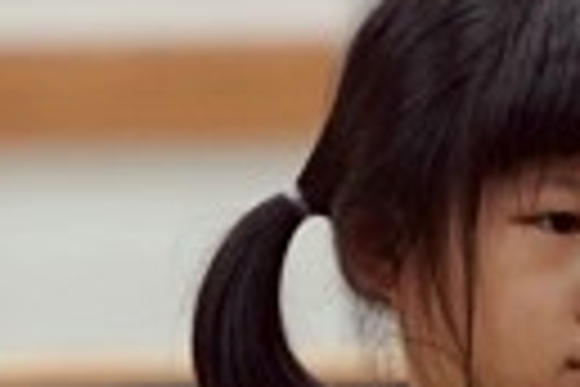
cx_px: 1335
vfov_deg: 1.3
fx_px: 17479
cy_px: 148
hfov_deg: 1.9
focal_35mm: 1085
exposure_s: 1/160
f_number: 4
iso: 2500
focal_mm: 155
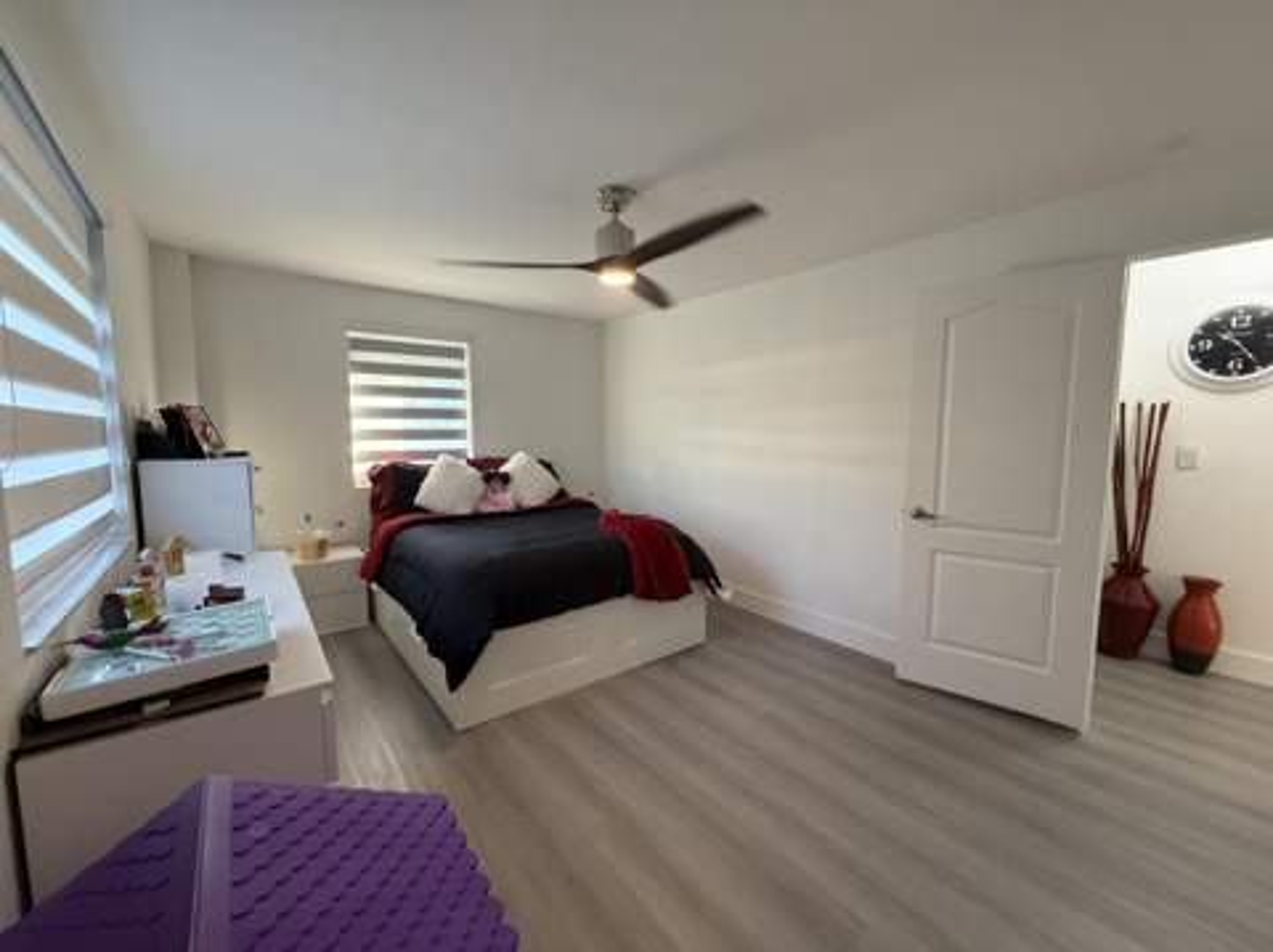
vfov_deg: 85.6
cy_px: 476
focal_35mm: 14
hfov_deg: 102.1
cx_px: 636
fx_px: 514
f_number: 2.2
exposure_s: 1/120
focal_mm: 2.22
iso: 400
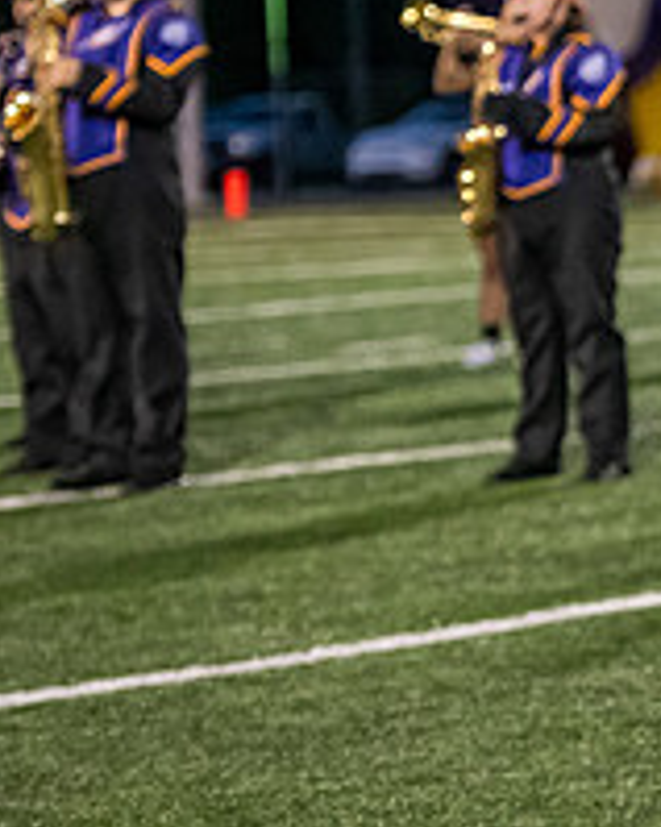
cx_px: 1102
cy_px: 247
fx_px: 7048
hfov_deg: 5.3
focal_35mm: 288
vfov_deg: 6.7
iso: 4000
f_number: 3.2
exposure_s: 1/640
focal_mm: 105
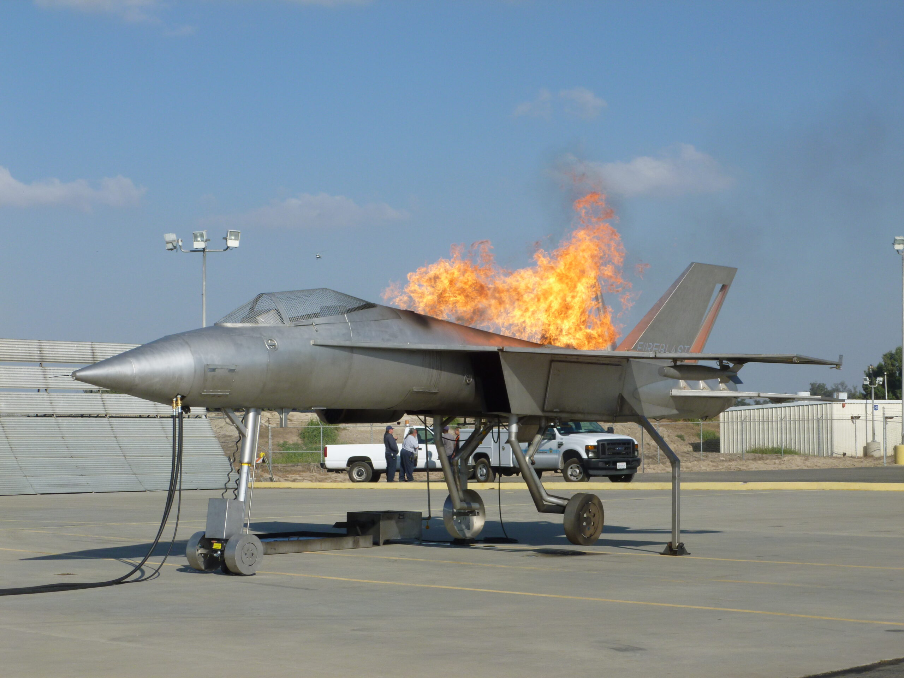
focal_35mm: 75
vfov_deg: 19.6
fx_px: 1959
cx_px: 452
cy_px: 339
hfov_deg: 26.0
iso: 100
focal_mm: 13.3
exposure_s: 1/1000
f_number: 4.4
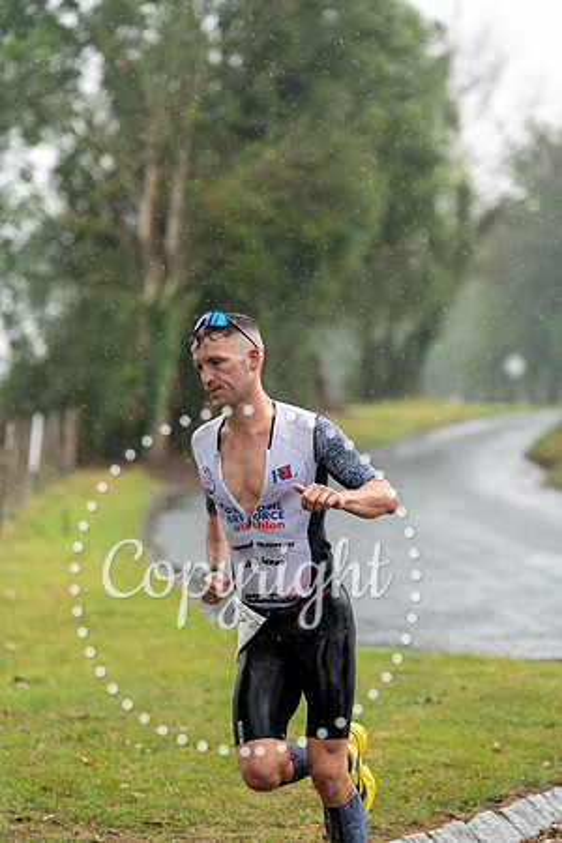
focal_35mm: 139
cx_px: 281
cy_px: 422
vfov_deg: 14.8
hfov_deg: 9.9
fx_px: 3255
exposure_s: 1/1000
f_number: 3.2
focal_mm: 139
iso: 1000
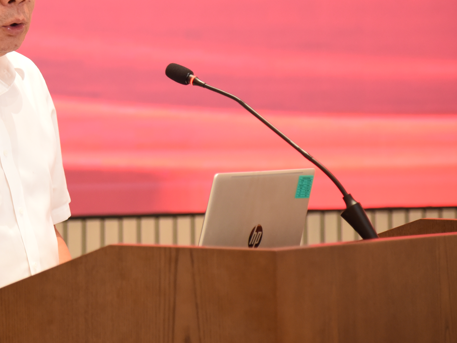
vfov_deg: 6.7
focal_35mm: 221
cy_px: 34
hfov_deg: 8.9
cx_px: 51
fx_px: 2918
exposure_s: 1/125
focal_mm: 105
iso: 2000
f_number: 4
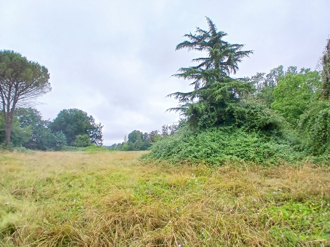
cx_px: 165
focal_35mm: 17
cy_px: 124
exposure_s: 1/252
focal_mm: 1.4
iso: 50
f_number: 2.2
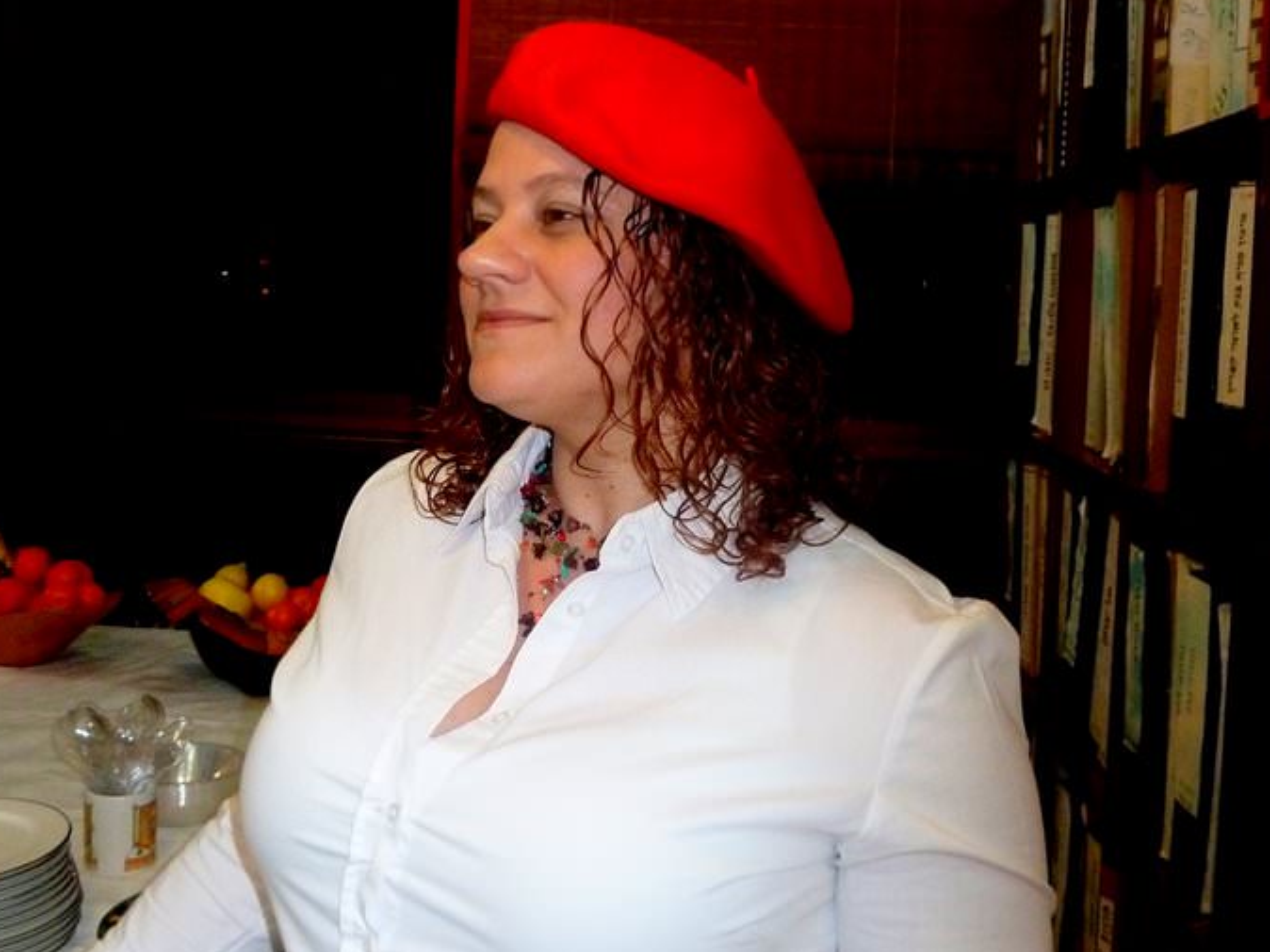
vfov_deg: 37.5
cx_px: 607
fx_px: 1394
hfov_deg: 49.0
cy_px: 360
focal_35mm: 38
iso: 400
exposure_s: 1/30
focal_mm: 4.1
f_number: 3.3
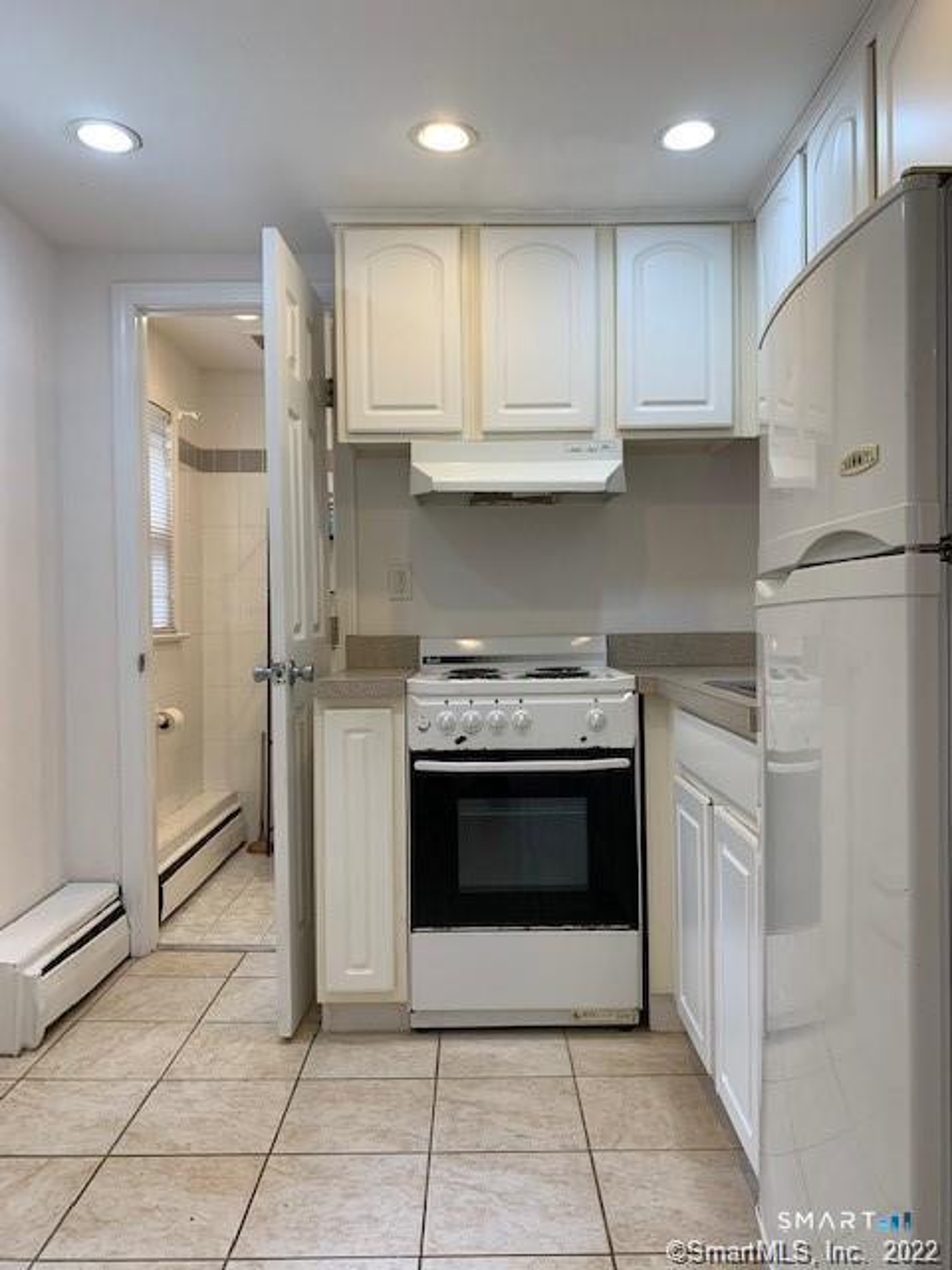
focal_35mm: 26
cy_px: 635
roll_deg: +0.3
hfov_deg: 53.1
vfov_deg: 67.3
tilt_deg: -0.8
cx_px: 476
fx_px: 953
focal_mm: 4.25
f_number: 1.8
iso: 50
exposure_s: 1/120
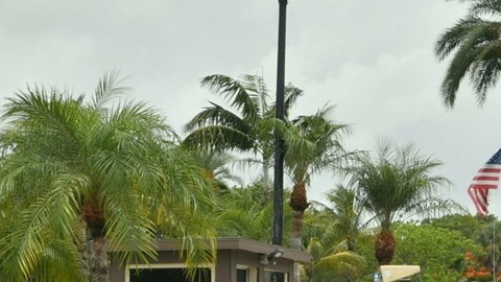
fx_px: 1475
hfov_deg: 19.3
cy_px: 320
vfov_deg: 10.8
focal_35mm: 111
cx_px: 246
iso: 100
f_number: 8
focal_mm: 20
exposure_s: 1/250
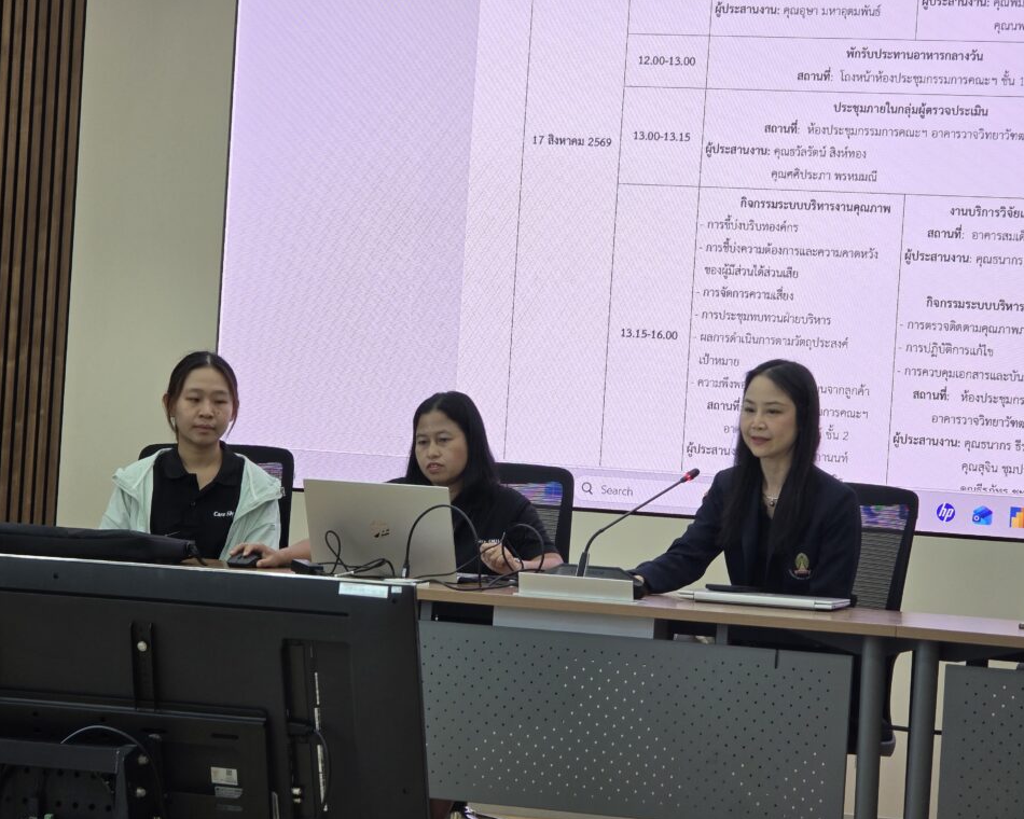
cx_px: 499
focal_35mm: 121
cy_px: 407
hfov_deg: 15.9
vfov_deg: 12.7
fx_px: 3667
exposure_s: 1/100
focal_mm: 18.6
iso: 100
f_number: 3.4
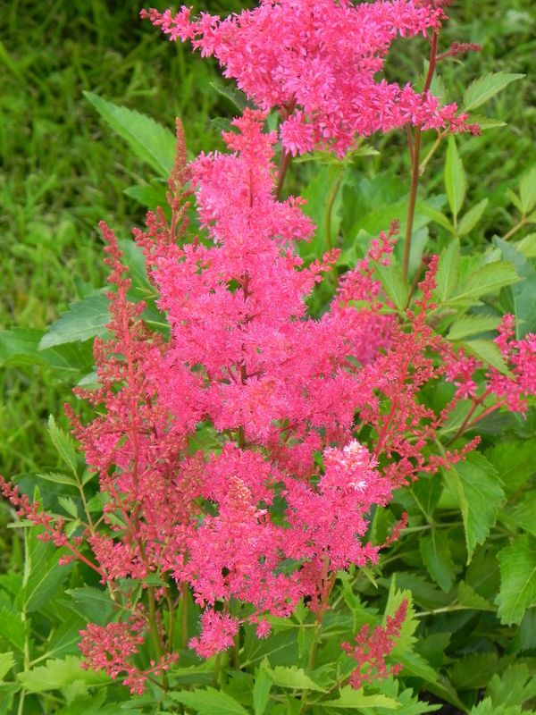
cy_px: 358
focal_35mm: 162
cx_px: 268
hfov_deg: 9.2
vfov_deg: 12.2
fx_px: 3345
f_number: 5
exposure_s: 1/125
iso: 160
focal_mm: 28.8
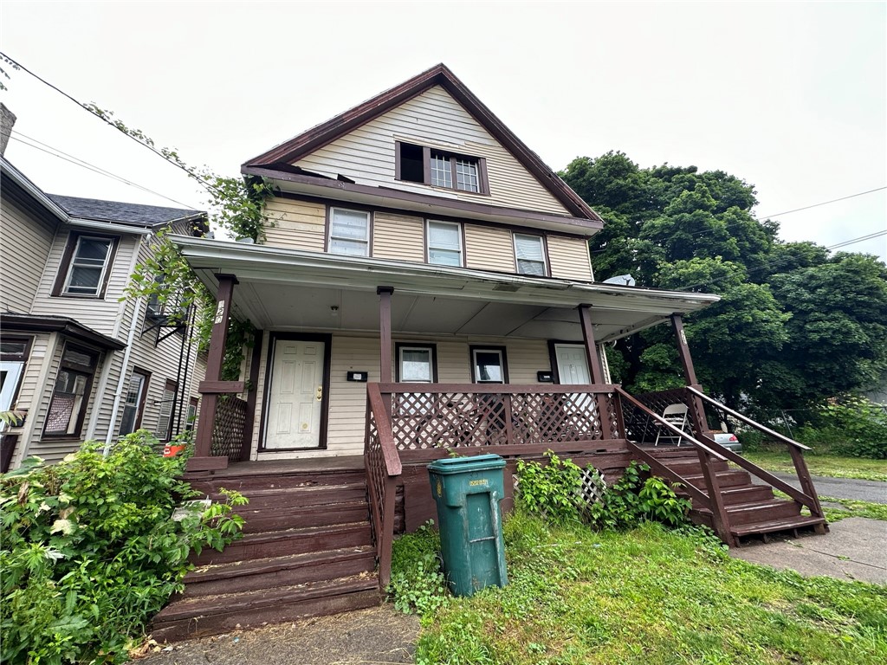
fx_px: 359
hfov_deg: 102.1
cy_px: 332
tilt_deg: +17.4
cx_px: 444
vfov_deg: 85.7
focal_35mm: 14
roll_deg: +2.5
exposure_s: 1/99
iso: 50
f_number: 2.2
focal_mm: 2.22
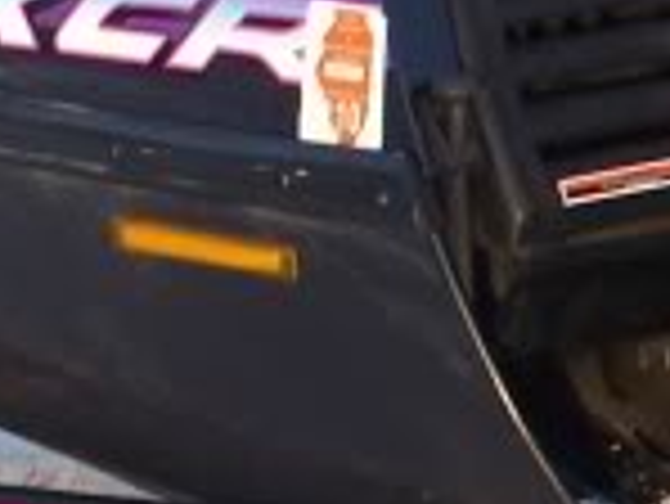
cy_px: 234
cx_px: 1250
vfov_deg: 4.2
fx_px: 6799
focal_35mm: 351
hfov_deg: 5.5
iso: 64
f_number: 3.2
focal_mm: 10.7
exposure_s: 1/160
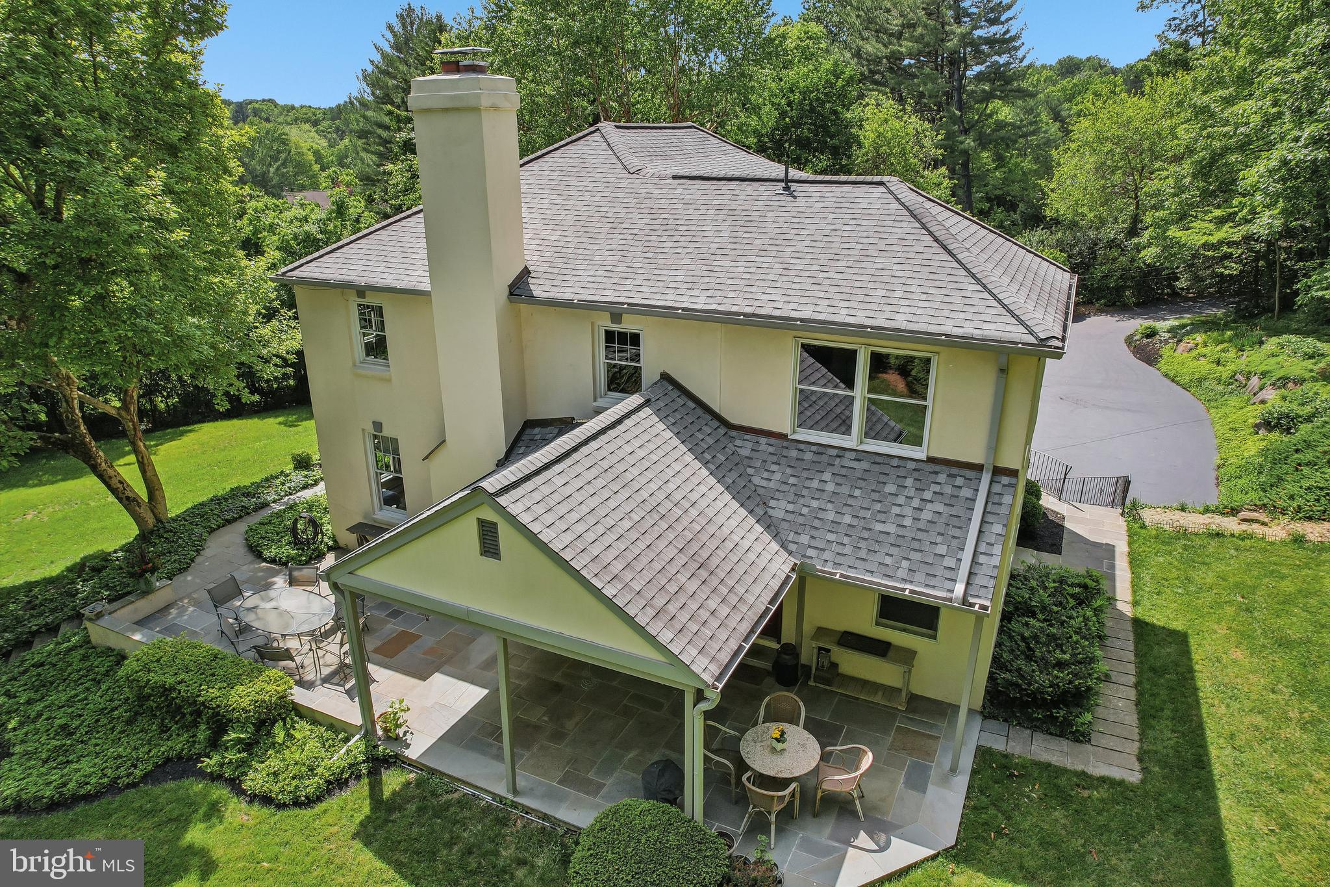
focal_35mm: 22
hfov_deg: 78.6
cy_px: 444
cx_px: 665
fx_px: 813
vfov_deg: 57.2
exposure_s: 1/1250
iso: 100
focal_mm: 8.4
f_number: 2.8
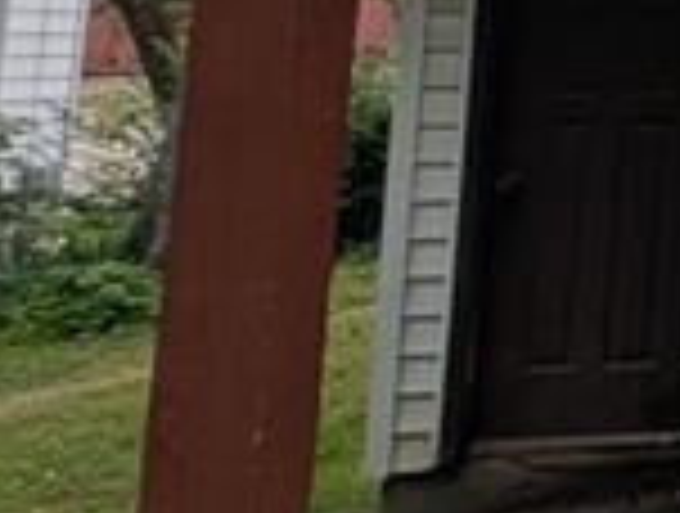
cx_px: 1853
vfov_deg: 17.2
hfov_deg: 12.9
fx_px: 1595
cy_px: -158
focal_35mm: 81
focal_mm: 2.23
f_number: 1.95
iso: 42
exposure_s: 1/615
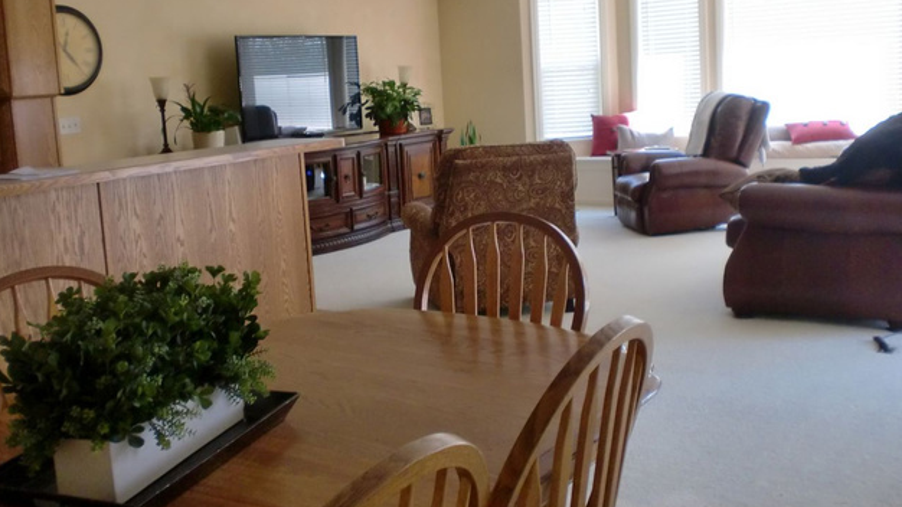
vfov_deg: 30.3
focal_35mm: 39
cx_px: 444
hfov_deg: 51.6
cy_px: 199
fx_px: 933
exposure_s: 1/60
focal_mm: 6.3
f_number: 3.1
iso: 160
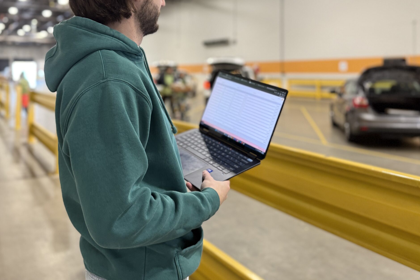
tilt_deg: +3.1
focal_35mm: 34
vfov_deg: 37.9
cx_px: 211
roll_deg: -0.1
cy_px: 71
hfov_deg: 55.8
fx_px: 397
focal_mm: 6.76
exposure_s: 1/60
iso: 250
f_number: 1.78
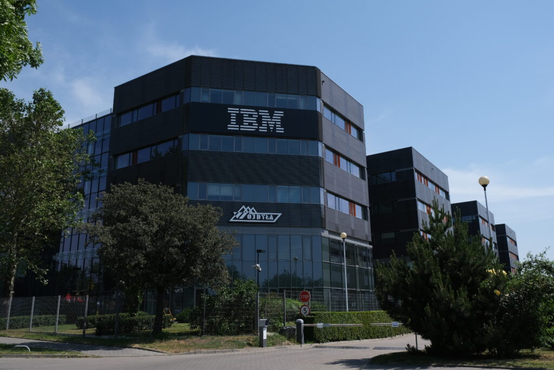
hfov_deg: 63.7
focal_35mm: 29
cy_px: 185
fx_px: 446
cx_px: 277
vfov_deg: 45.0
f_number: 8
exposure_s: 1/320
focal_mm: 19.6
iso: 160
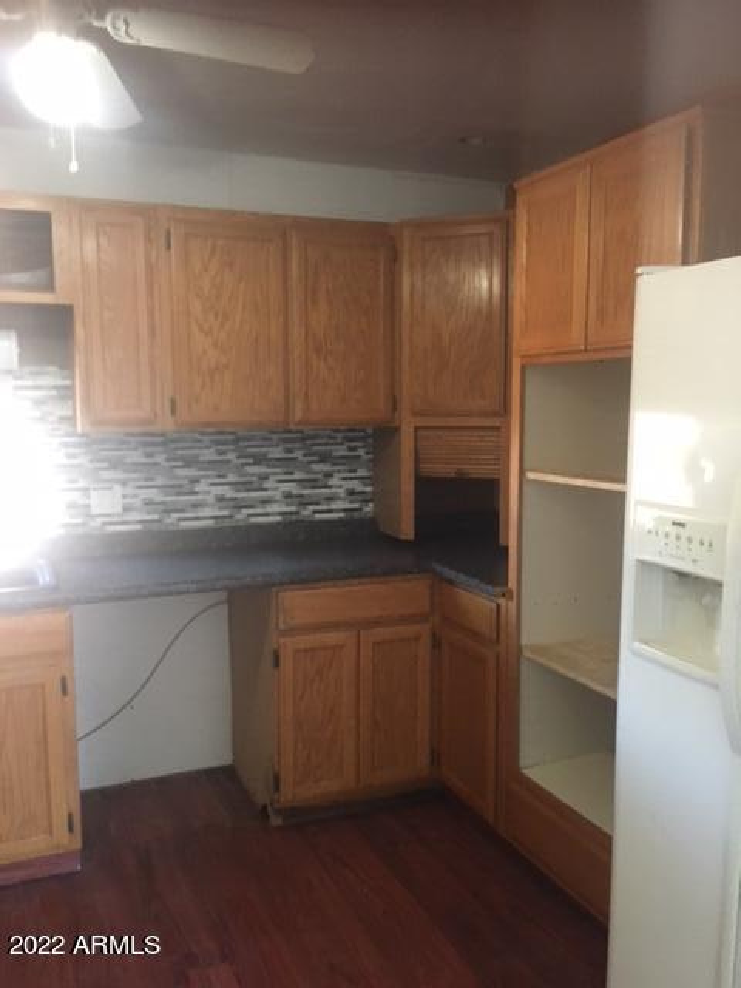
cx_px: 370
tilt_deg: -3.9
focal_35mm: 29
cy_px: 494
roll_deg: -0.1
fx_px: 828
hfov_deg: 48.2
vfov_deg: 61.7
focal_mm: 4.15
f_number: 2.2
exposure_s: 1/15
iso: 250
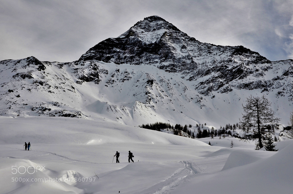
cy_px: 97
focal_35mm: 57
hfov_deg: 35.1
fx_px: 463
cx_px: 146
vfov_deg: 23.7
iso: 200
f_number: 14
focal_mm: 38
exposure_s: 1/320
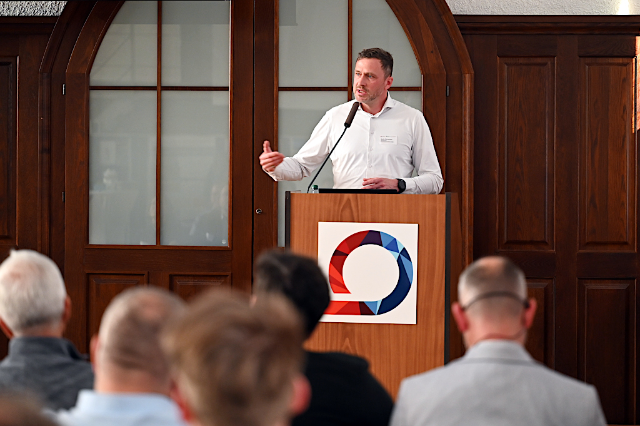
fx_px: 1865
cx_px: 320
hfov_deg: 19.5
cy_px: 213
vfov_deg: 13.0
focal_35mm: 105
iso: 1400
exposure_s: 1/125
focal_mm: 105
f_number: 2.8
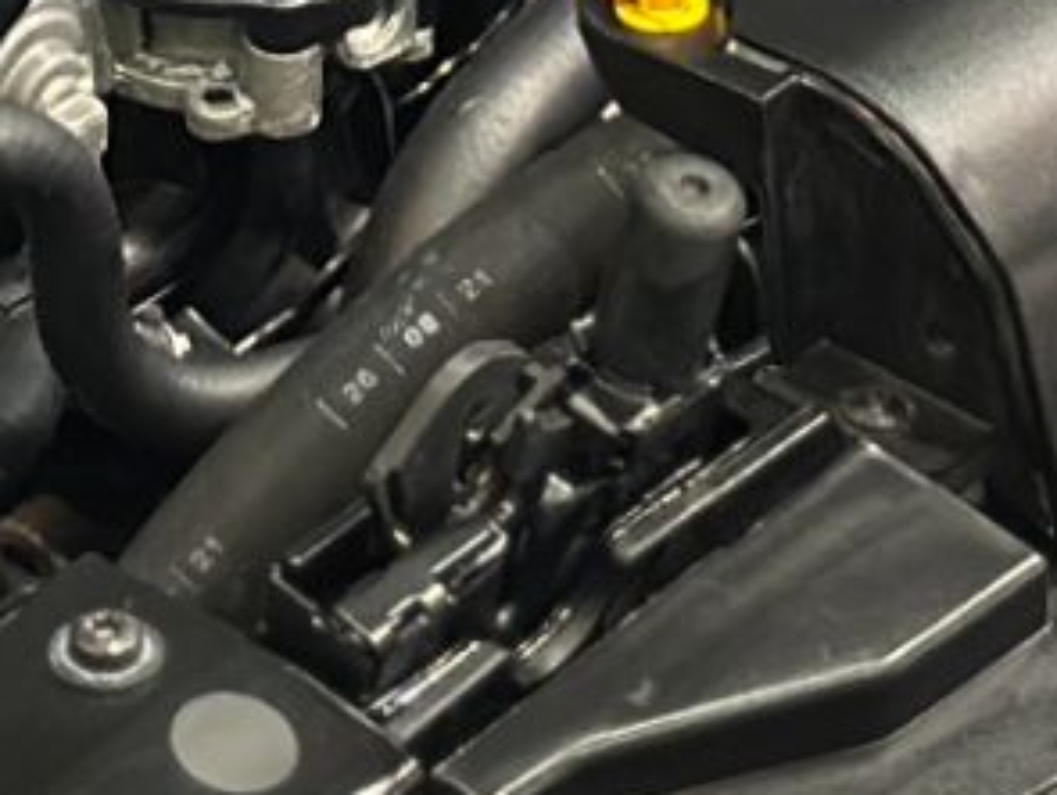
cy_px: -1139
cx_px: 107
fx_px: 9539
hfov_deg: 6.3
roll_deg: +1.5
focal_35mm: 312
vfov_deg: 4.7
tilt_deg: -27.0
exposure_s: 1/60
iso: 320
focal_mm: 6.86
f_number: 1.78
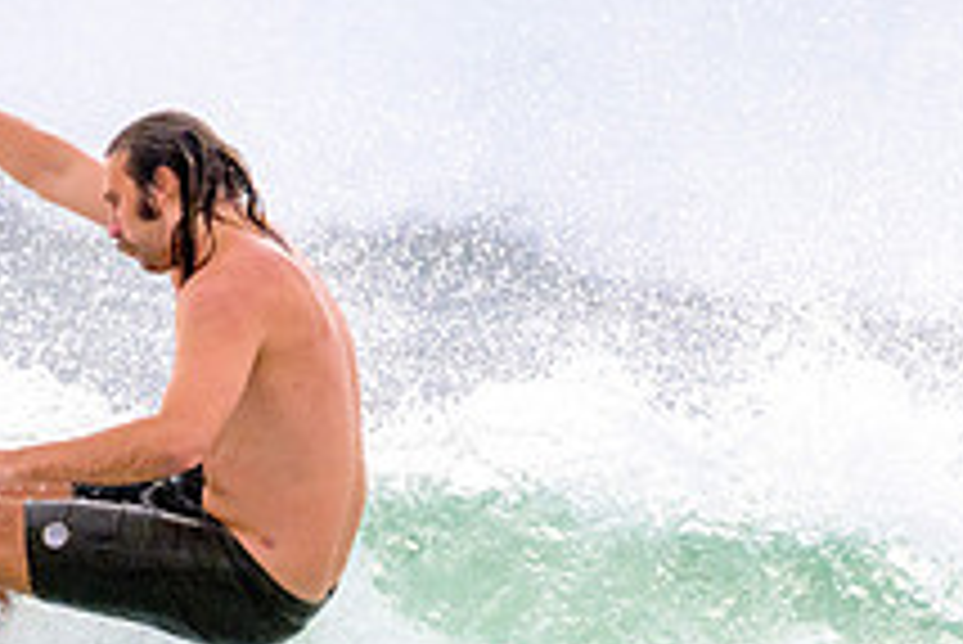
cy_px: 750
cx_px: 104
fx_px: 58058
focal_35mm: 2169
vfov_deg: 0.6
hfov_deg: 1.0
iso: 2200
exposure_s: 1/2000
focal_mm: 800
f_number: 11
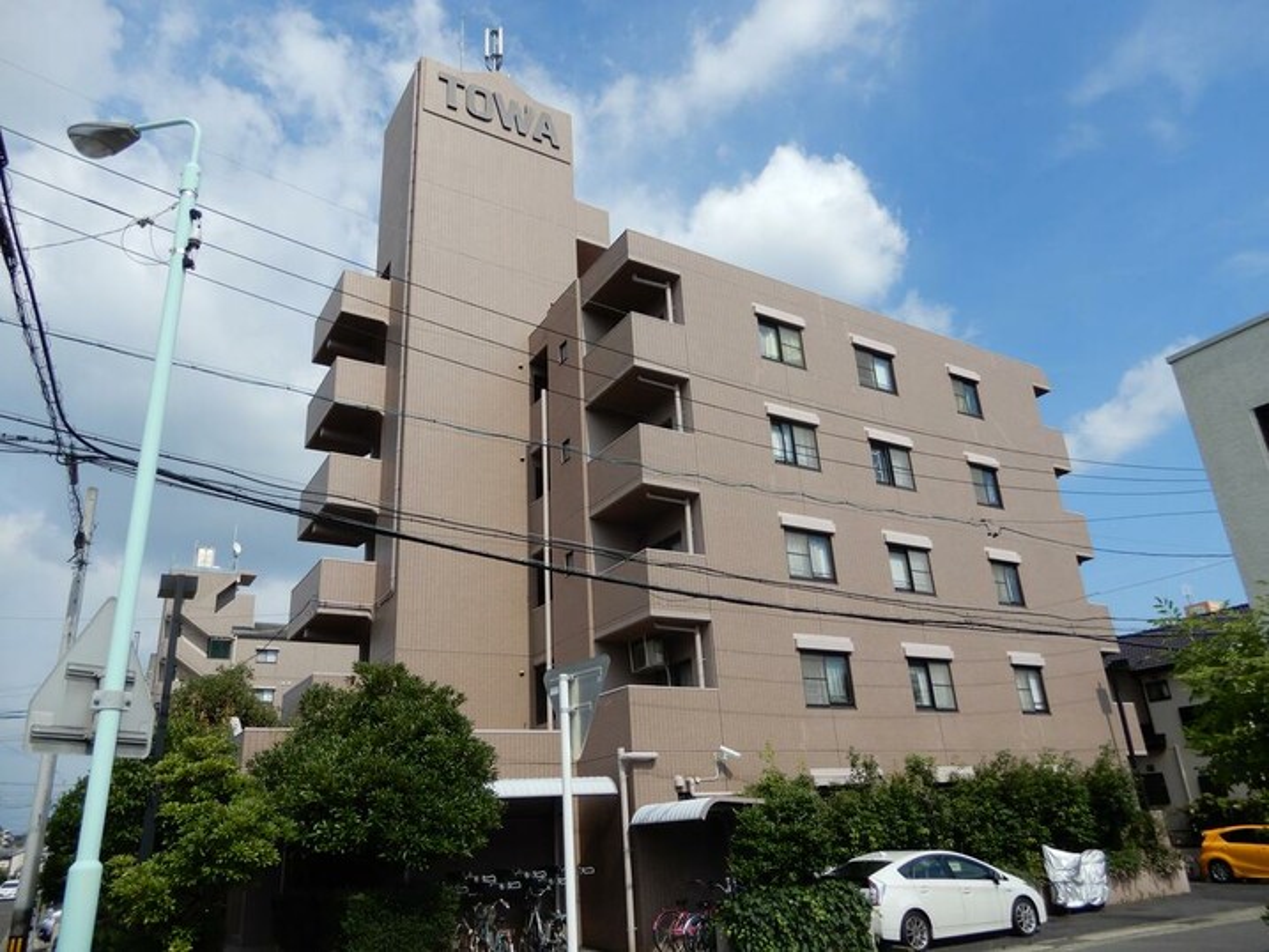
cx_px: 634
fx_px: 880
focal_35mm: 24
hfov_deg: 71.6
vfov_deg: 56.8
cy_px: 476
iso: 80
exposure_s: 1/1250
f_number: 3.4
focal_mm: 4.3
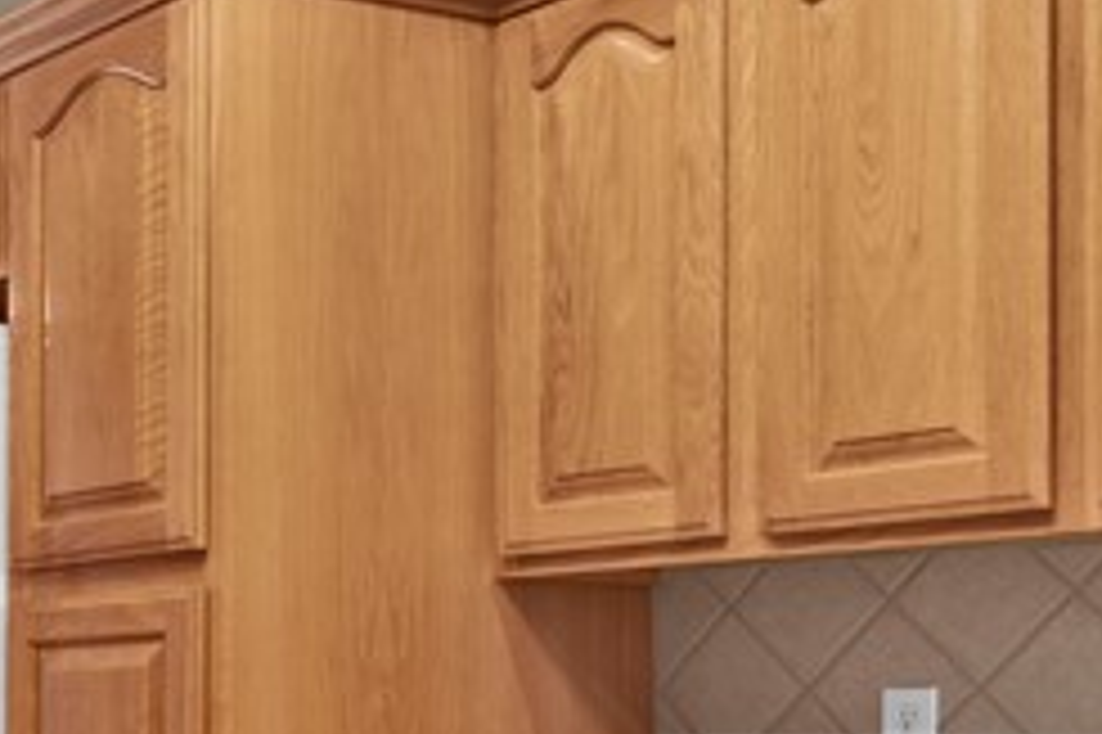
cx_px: -517
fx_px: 2172
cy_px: 739
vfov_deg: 18.6
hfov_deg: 23.3
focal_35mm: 71
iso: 80
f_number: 8
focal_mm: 16
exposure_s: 1.6
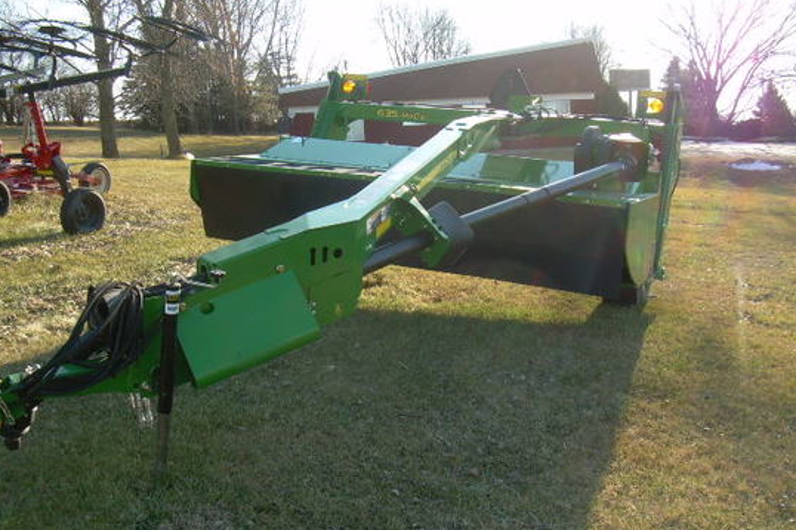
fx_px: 884
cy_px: 259
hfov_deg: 48.5
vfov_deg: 33.4
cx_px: 397
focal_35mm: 40
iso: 50
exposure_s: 1/125
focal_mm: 6.3
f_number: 4.6
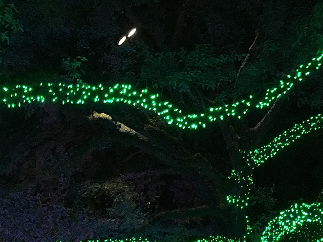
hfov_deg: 23.1
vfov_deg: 17.7
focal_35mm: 81
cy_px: 257
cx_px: 1
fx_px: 756
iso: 200
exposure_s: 1/17
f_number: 2.2
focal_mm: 4.15
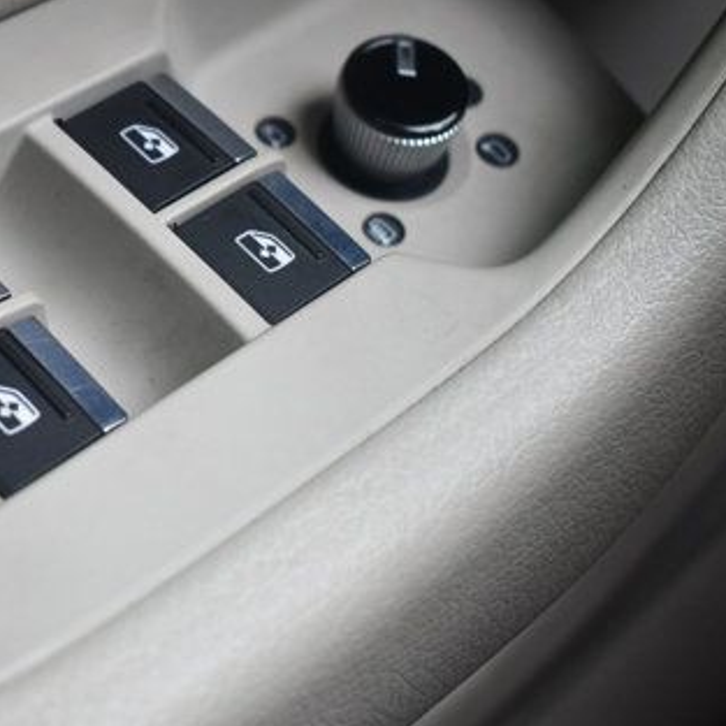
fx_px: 1898
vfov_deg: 21.6
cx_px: 107
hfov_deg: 21.3
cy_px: 298
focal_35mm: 80
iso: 800
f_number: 4.2
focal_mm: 31
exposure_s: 1/200
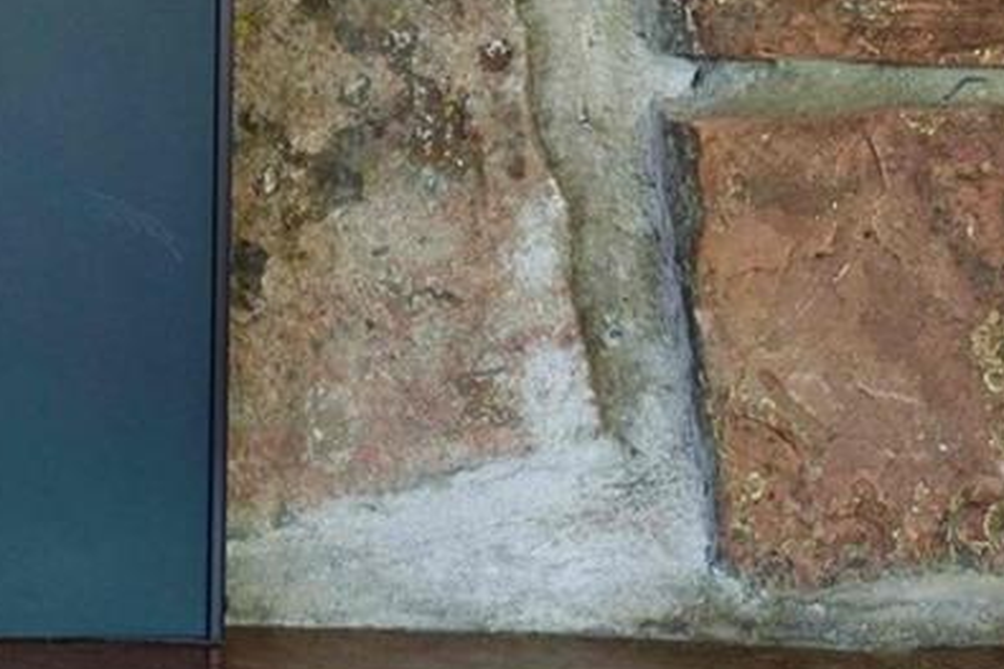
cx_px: -953
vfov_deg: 9.3
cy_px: -137
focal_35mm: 146
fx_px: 4070
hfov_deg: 12.5
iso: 640
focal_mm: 36
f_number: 4
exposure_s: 1/125
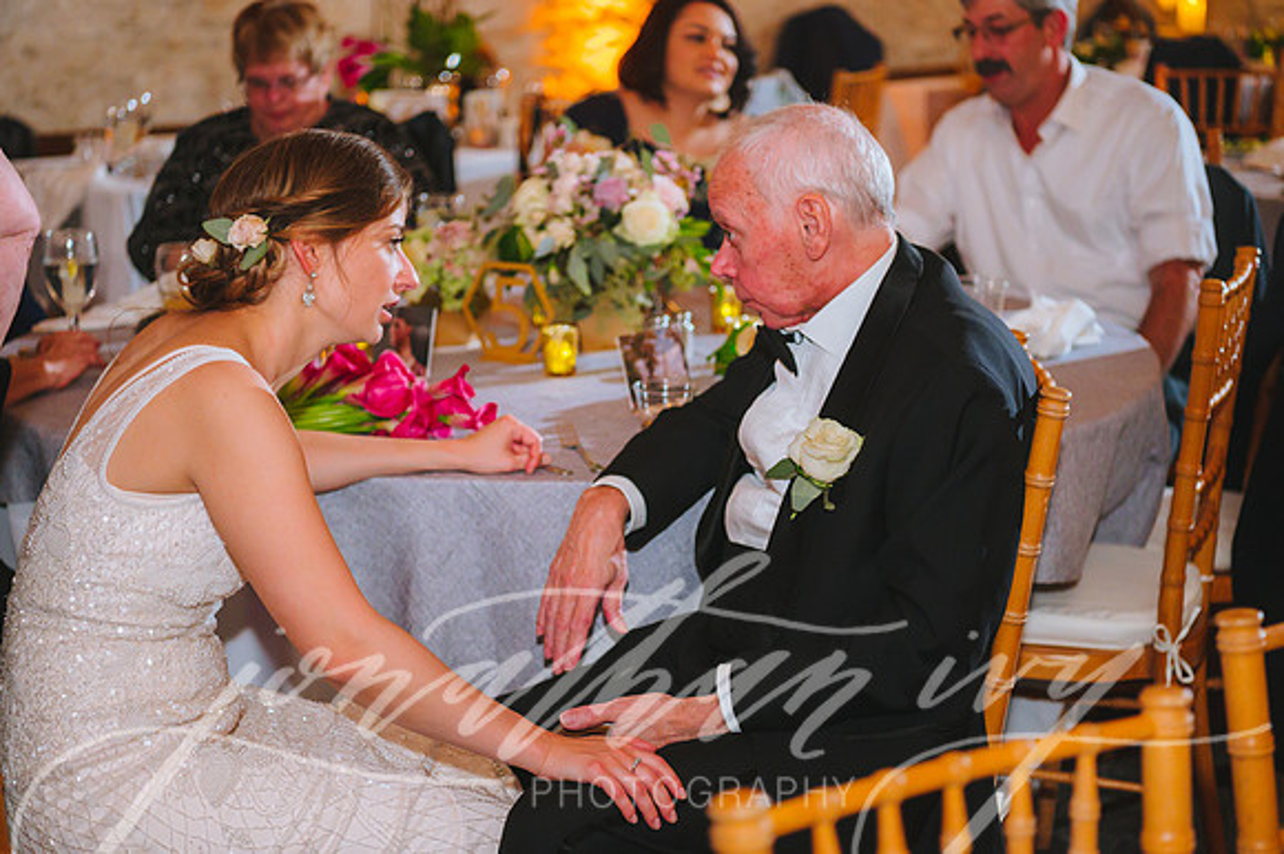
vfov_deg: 19.4
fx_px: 2495
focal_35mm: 70
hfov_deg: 28.9
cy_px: 427
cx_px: 642
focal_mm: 70
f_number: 2.8
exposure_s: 1/80
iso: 2500
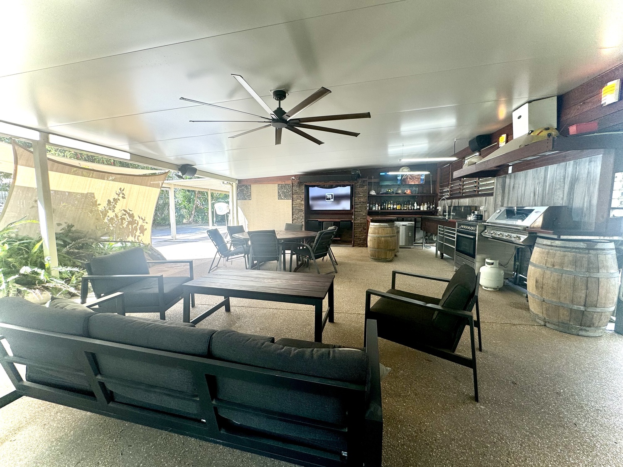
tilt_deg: -5.1
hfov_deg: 102.1
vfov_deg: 85.7
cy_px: 234
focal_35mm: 14
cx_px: 312
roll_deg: -0.1
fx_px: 252
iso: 40
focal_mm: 2.22
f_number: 2.2
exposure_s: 1/100
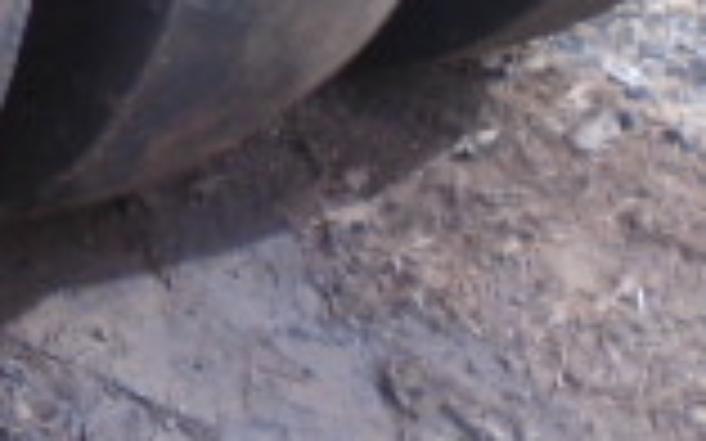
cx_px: -324
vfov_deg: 11.3
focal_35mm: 112
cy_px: -153
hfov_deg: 17.0
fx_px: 2154
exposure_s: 1/125
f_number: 3.2
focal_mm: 4.6
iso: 100
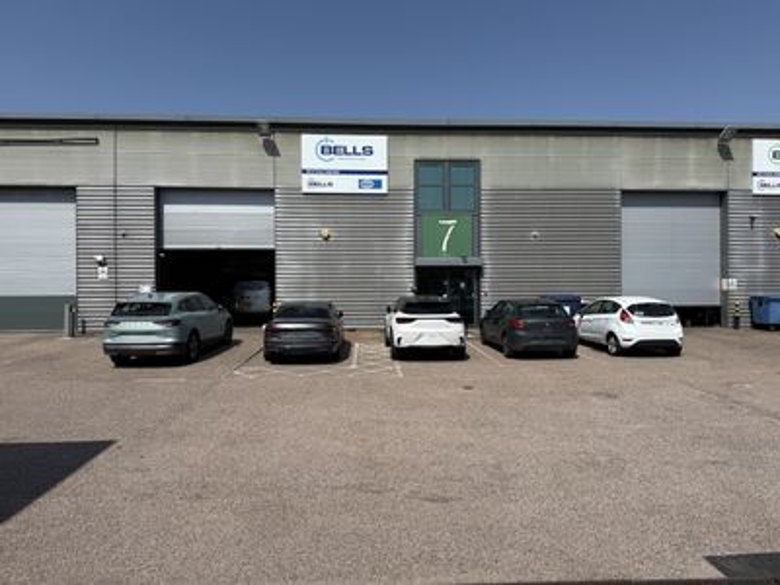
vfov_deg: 56.8
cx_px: 390
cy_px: 292
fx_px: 541
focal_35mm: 24
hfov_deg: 71.6
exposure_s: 1/7353
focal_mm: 6.76
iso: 80
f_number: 1.78
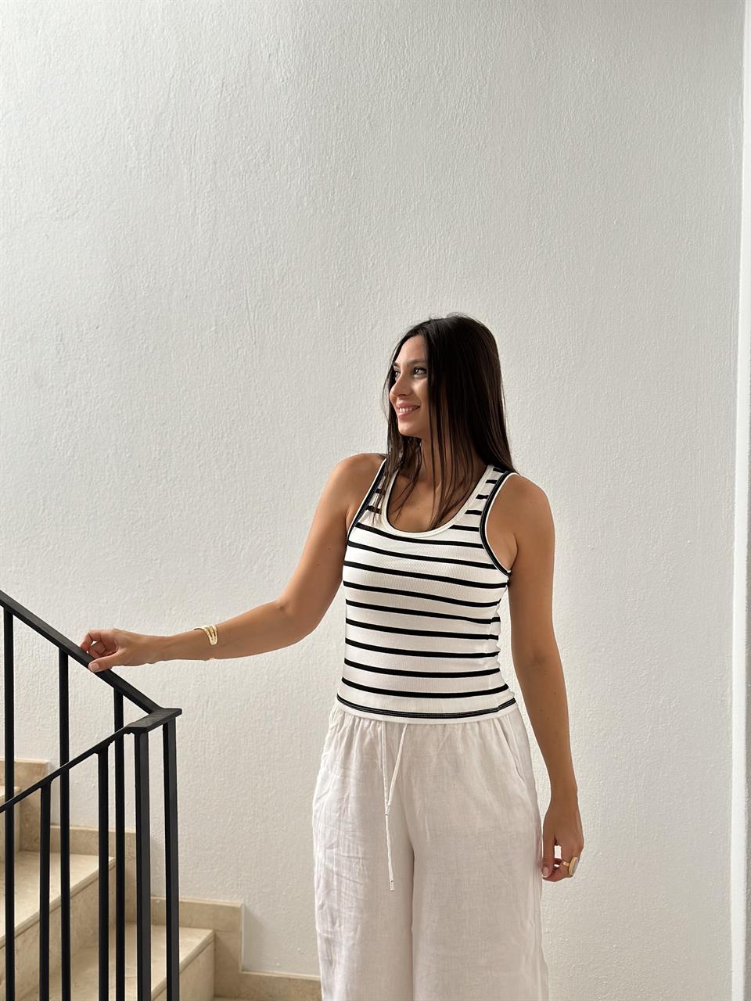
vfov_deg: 39.7
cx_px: 376
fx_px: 1388
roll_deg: +0.7
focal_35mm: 48
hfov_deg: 30.3
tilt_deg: -1.7
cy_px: 500
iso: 80
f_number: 1.78
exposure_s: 1/348
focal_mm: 6.86
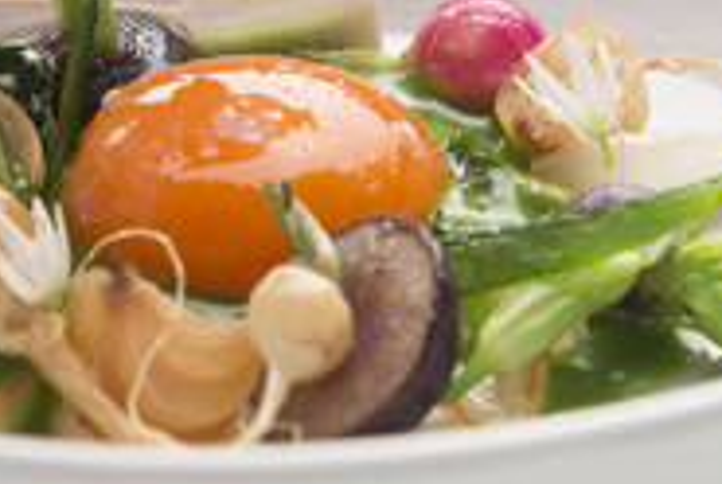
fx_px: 4098
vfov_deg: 6.7
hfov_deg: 10.1
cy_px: 66
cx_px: 199
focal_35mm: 204
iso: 400
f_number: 9
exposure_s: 1/160
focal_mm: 60
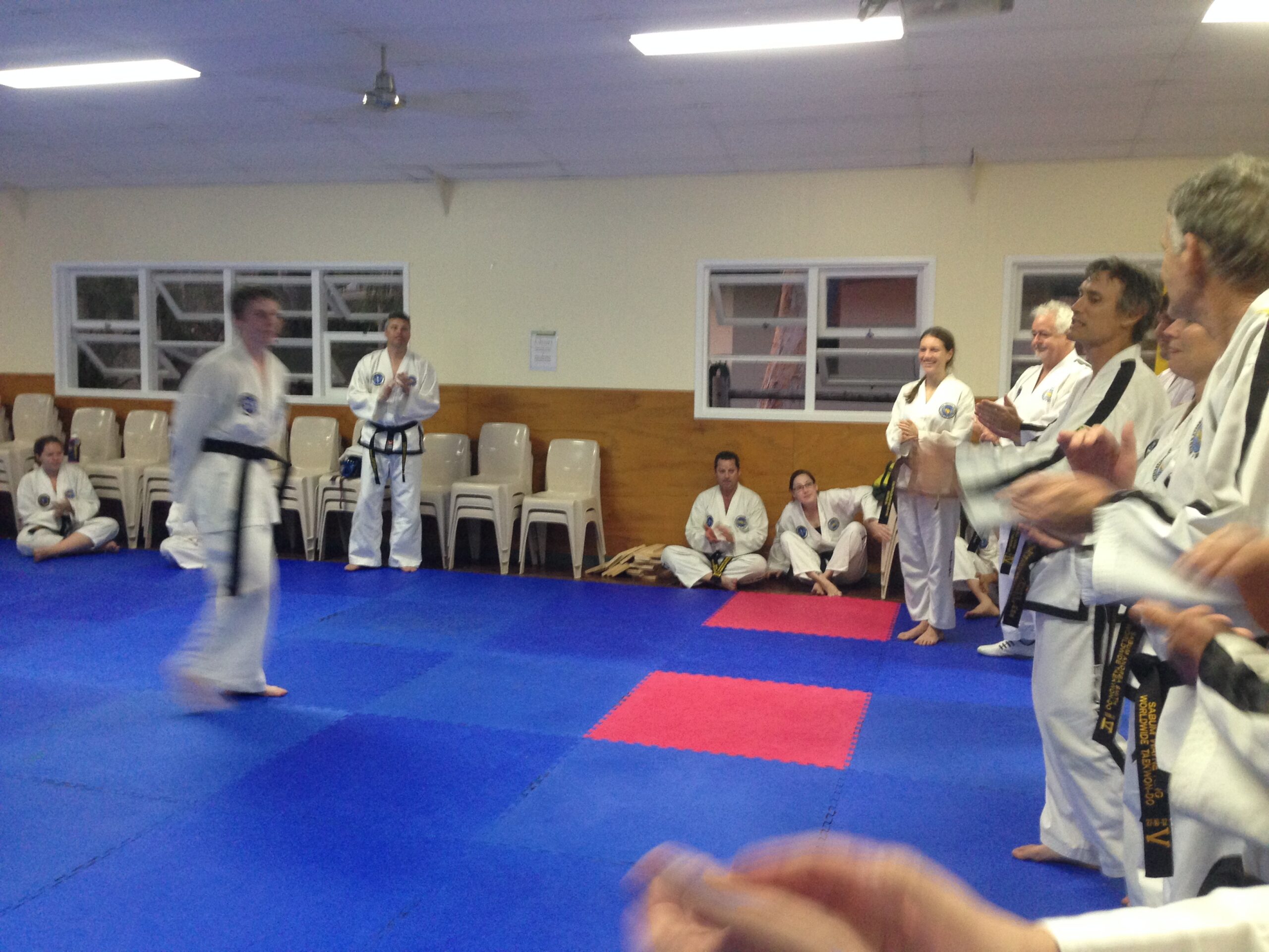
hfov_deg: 55.4
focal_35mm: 33
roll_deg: -2.0
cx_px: 634
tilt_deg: -7.7
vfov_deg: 42.9
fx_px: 1210
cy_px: 476
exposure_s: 1/20
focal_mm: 4.12
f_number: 2.4
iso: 200
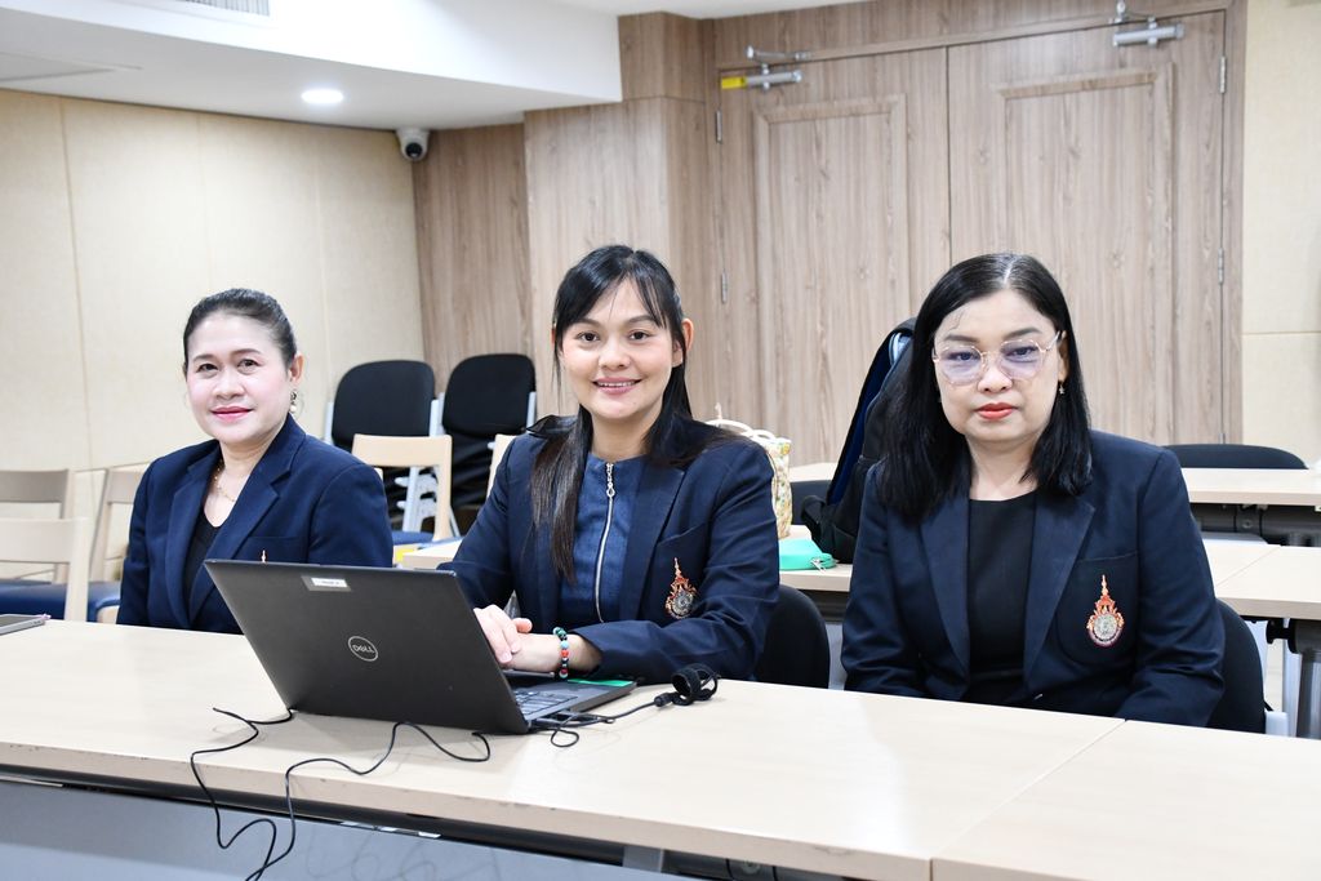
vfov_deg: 28.1
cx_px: 660
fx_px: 1761
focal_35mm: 48
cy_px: 440
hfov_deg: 41.1
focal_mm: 32
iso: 3200
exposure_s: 1/125
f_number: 4
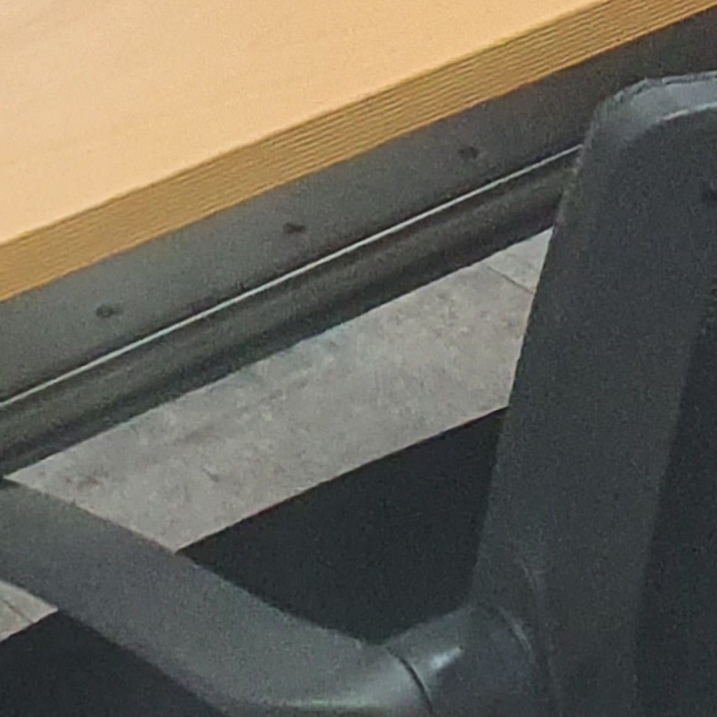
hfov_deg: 9.8
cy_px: -1252
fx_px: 4171
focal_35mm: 178
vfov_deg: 8.6
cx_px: 676
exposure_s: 1/120
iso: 320
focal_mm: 4.32
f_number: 2.4
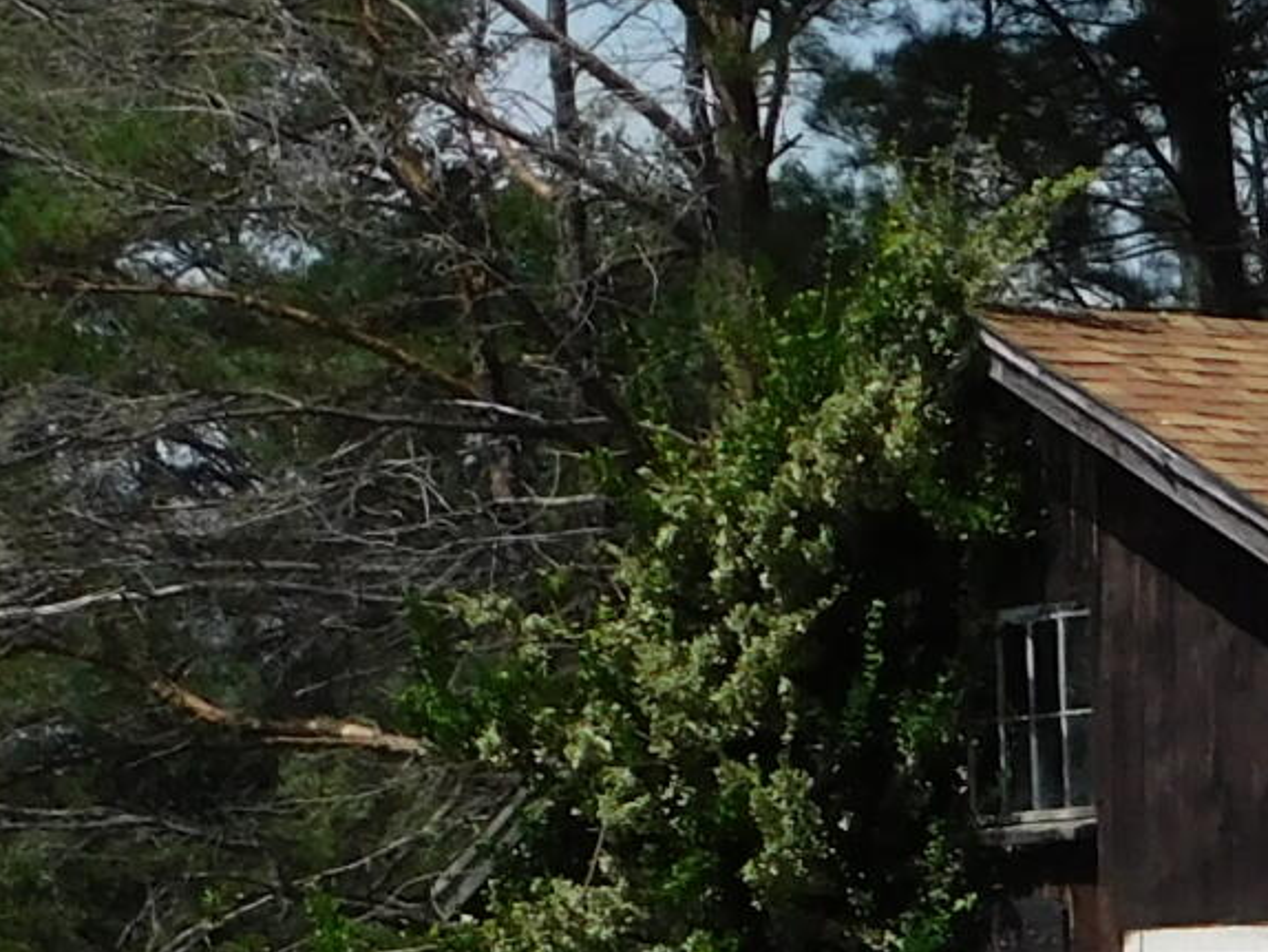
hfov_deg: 9.8
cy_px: 1124
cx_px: 2549
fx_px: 6889
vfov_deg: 7.8
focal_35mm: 188
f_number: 7
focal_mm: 6.3
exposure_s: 1/500
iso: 125
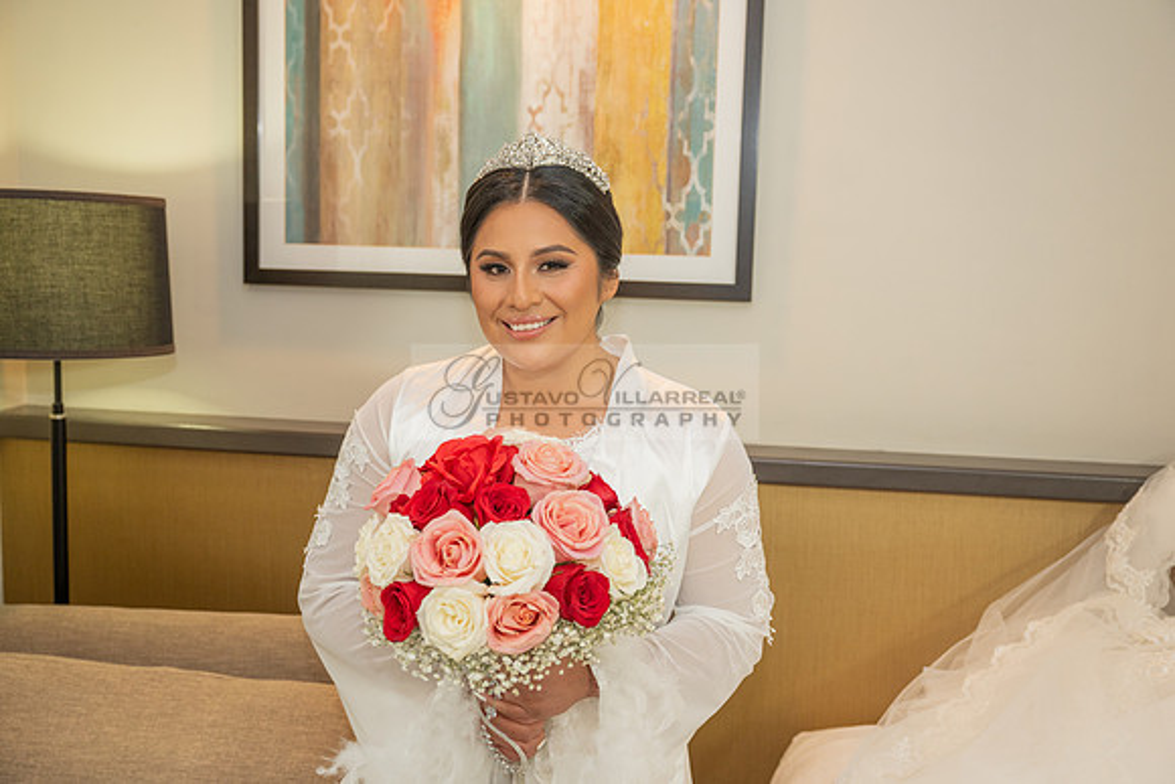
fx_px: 1338
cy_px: 392
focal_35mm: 41
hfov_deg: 47.4
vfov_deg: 32.6
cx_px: 588
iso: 800
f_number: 4
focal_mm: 41
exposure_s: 1/160
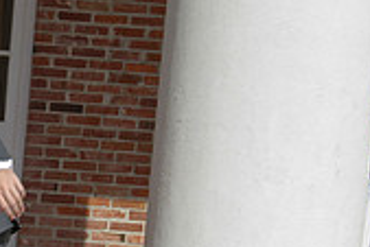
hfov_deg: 13.7
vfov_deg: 9.5
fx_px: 1481
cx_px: -105
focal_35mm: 144
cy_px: 192
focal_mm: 42
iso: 100
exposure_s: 1/200
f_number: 10
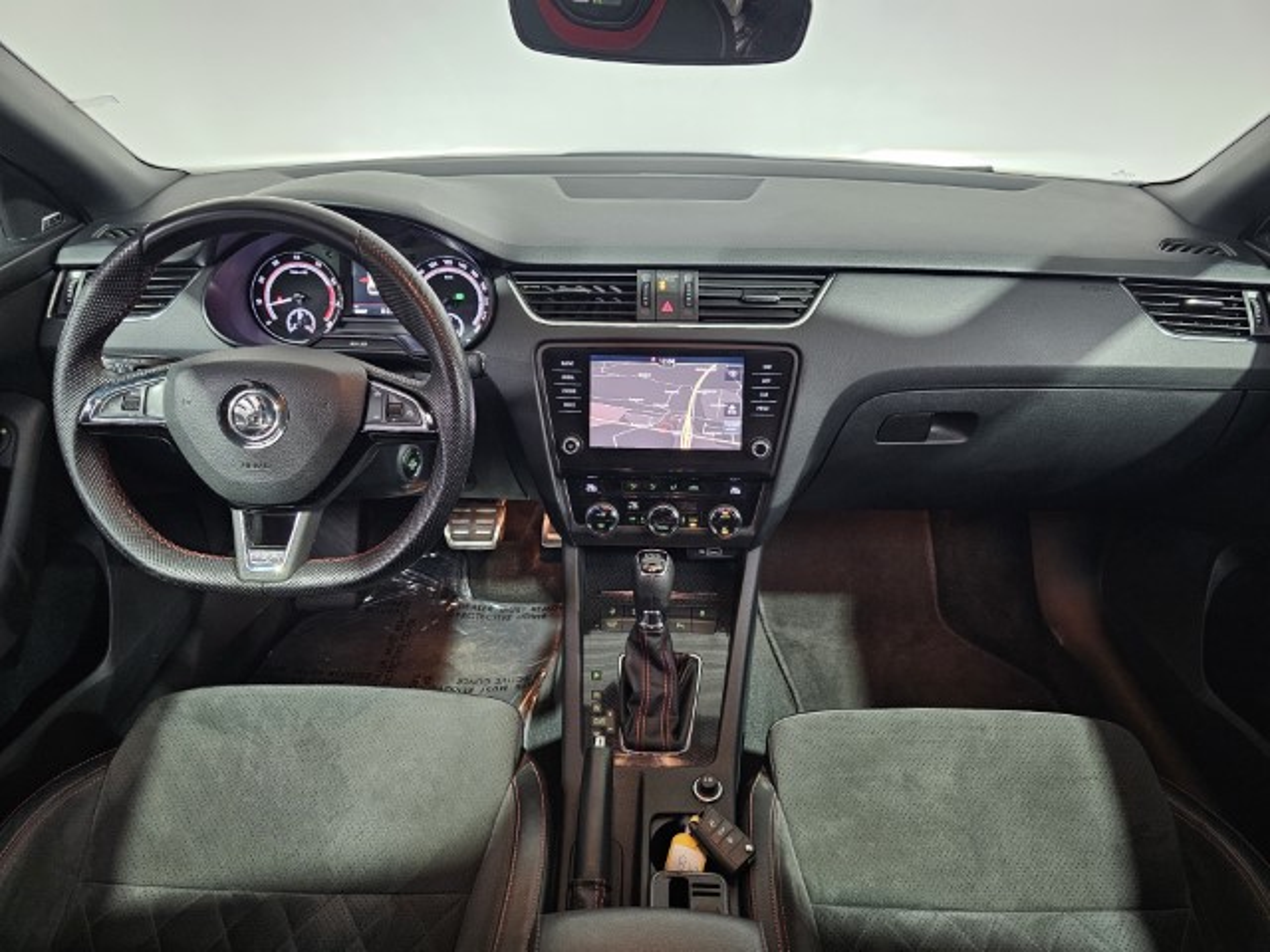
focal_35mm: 23
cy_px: 476
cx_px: 635
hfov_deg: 73.9
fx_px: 844
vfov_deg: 58.9
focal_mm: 6.3
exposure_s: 1/50
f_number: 1.7
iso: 640
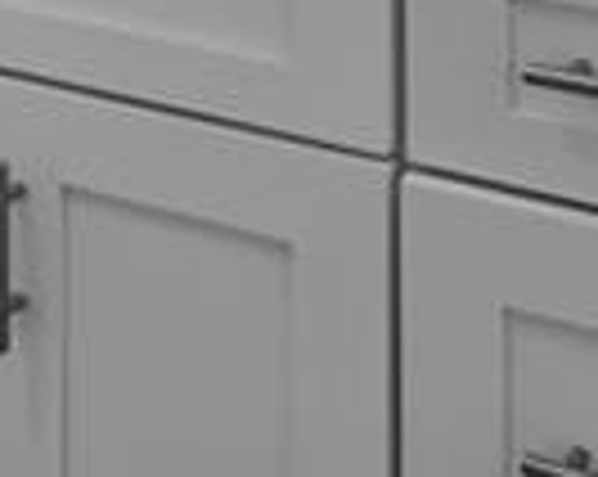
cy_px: -646
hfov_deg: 16.1
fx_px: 2050
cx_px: -85
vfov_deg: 11.2
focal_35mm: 116
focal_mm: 16
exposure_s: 1/15
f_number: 7.1
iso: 1000
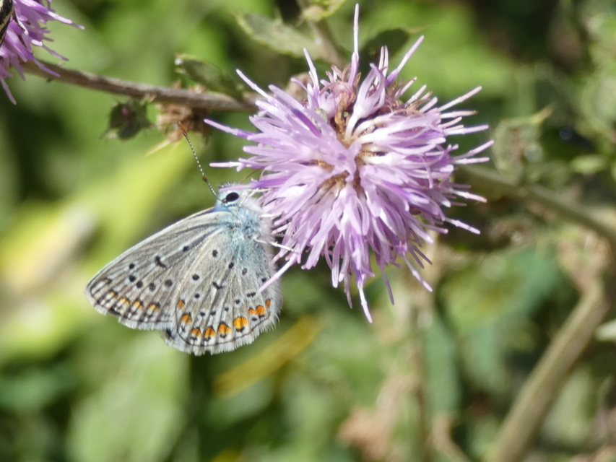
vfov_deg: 11.0
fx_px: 2403
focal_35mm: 135
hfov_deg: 14.6
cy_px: 231
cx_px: 308
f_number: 5.3
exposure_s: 1/125
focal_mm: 24.2
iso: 80
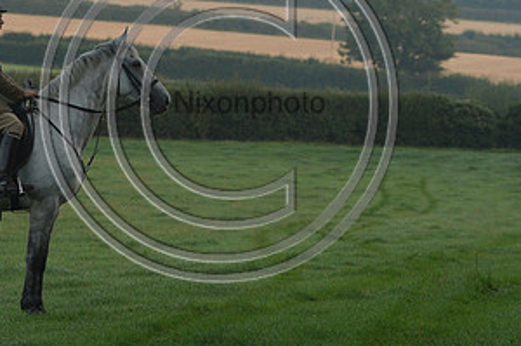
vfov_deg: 3.5
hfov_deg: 5.3
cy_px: 80
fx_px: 5592
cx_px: 200
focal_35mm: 387
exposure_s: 1/800
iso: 2500
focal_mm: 200
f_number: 7.1
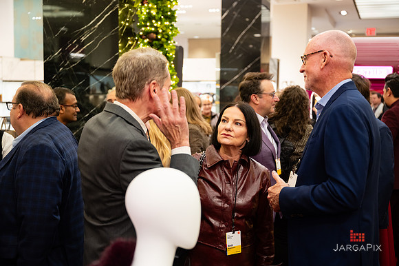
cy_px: 133
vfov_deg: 28.6
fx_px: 521
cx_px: 200
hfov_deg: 41.9
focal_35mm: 47
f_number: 3.2
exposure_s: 1/160
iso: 1250
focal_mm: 47
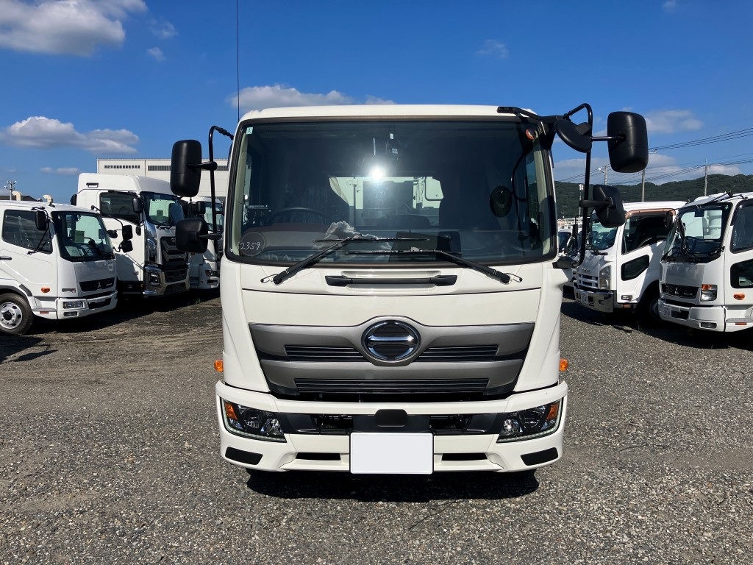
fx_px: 609
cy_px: 282
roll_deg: +1.6
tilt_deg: -4.1
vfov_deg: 49.7
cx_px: 376
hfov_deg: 63.4
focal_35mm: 28
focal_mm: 3.99
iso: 32
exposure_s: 1/4049
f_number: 1.8
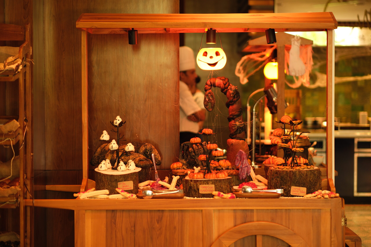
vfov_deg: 16.3
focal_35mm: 84
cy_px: 124
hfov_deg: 24.2
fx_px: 866
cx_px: 186
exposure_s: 1/125
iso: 400
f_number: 1.4
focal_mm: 56
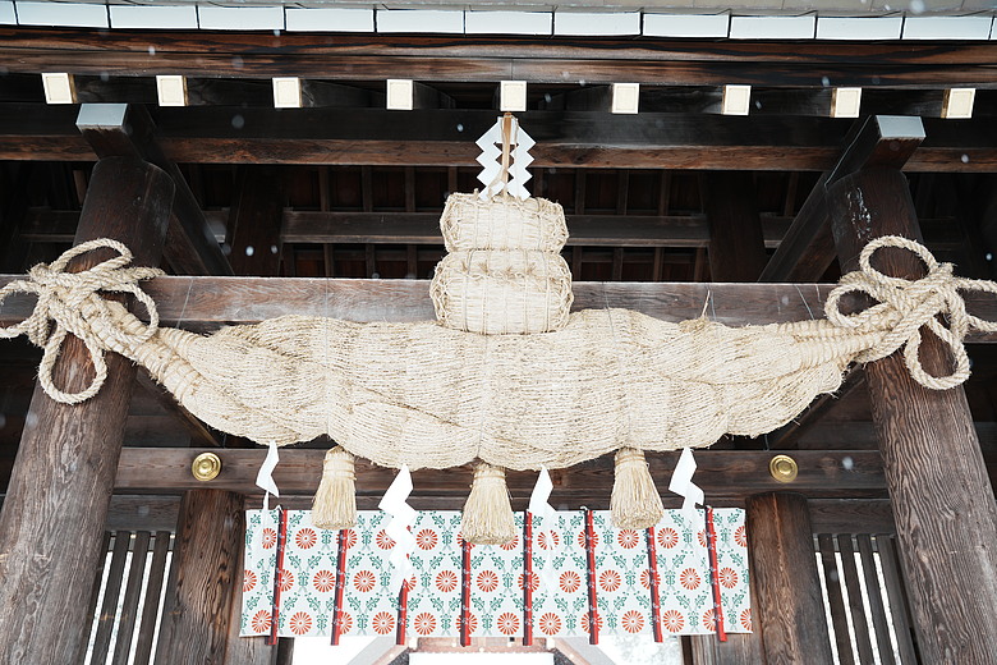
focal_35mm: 30
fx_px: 831
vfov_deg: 43.6
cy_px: 332
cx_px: 498
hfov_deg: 61.9
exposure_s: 1/100
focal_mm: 30
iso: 125
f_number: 2.8
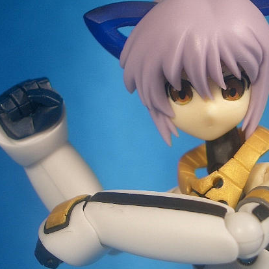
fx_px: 589
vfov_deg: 25.7
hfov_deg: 25.7
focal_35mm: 67
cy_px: 139
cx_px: 149
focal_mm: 8.2
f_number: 3.1
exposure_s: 1/60
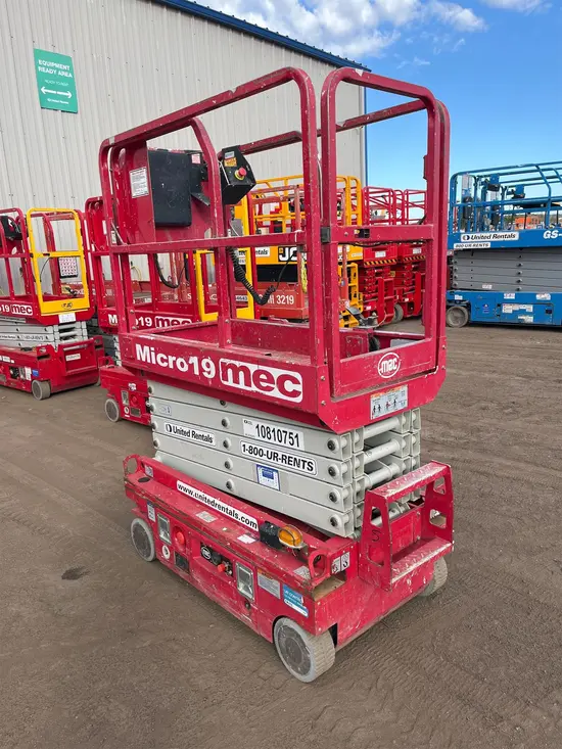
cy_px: 374
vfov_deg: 67.3
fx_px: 563
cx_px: 281
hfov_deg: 53.1
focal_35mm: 26
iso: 50
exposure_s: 1/983
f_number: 1.6
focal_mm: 5.1
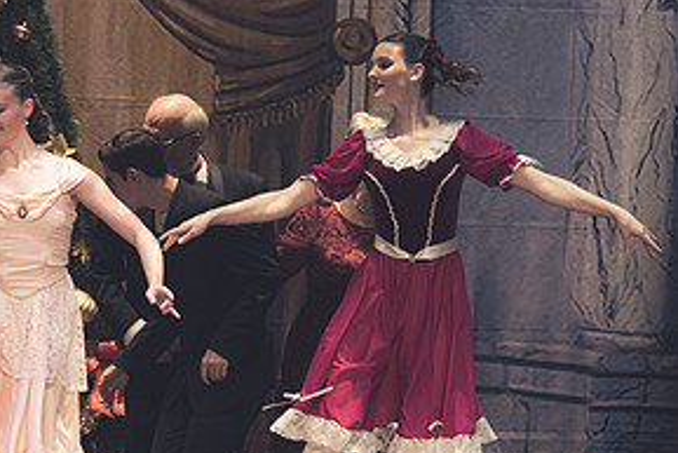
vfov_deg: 2.5
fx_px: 10457
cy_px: 300
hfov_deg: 3.7
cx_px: 2
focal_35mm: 555
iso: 900
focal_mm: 185
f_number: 2.8
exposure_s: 1/320
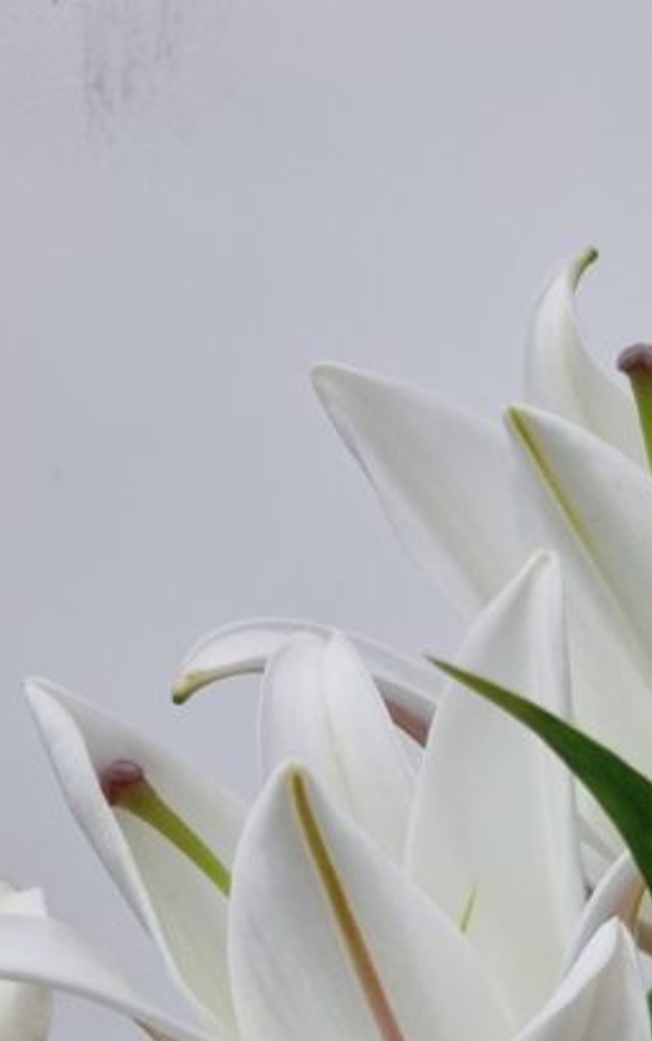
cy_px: 1150
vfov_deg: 27.2
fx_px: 1960
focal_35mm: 69
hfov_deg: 17.1
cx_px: 968
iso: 160
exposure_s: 1/60
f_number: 1.8
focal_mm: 5.4
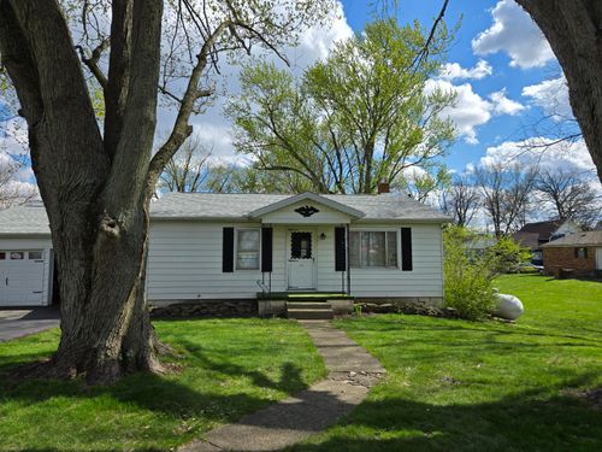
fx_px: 400
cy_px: 226
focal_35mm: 23
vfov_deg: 58.9
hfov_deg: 73.9
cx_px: 301
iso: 40
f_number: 1.8
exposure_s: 1/2921
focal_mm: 5.4
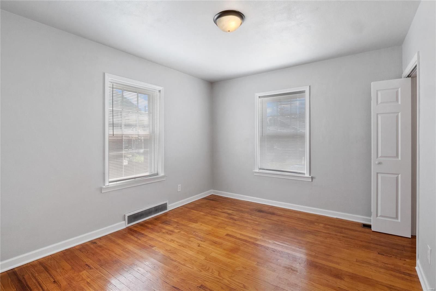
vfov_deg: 73.7
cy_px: 146
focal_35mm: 16
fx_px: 194
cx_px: 218
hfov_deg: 96.7
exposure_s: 1/10
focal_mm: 8
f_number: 10
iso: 400
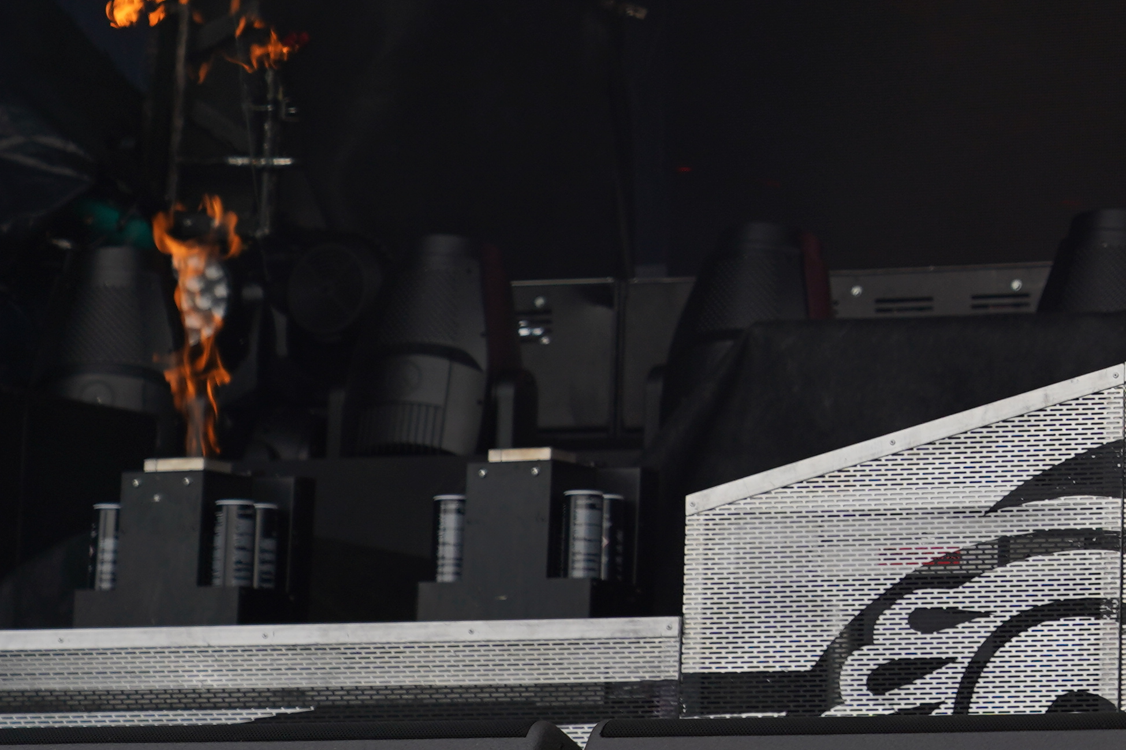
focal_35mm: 200
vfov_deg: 6.8
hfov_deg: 10.0
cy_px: -297
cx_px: 1631
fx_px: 6255
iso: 100
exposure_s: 1/160
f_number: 5.6
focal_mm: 65
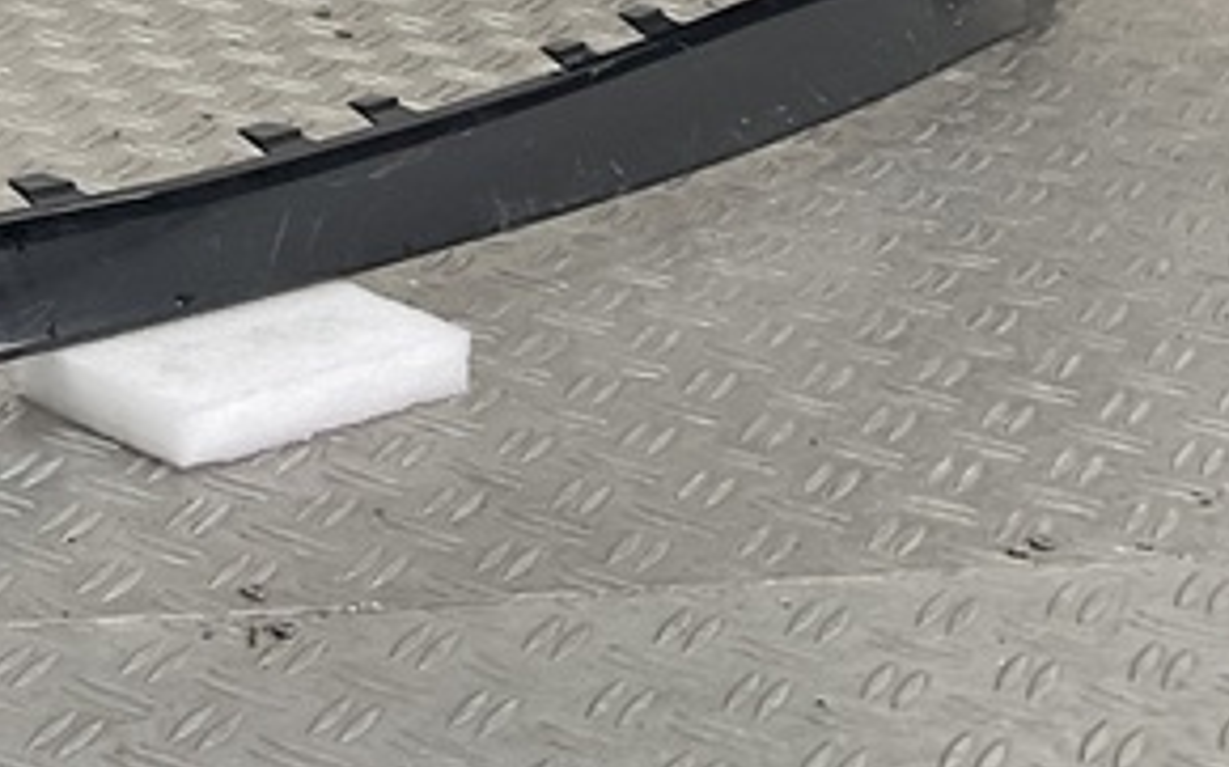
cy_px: -538
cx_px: -784
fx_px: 3582
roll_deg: +1.0
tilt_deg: -8.7
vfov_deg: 11.5
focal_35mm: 107
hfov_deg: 17.0
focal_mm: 3
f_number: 1.8
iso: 25
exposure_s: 1/120
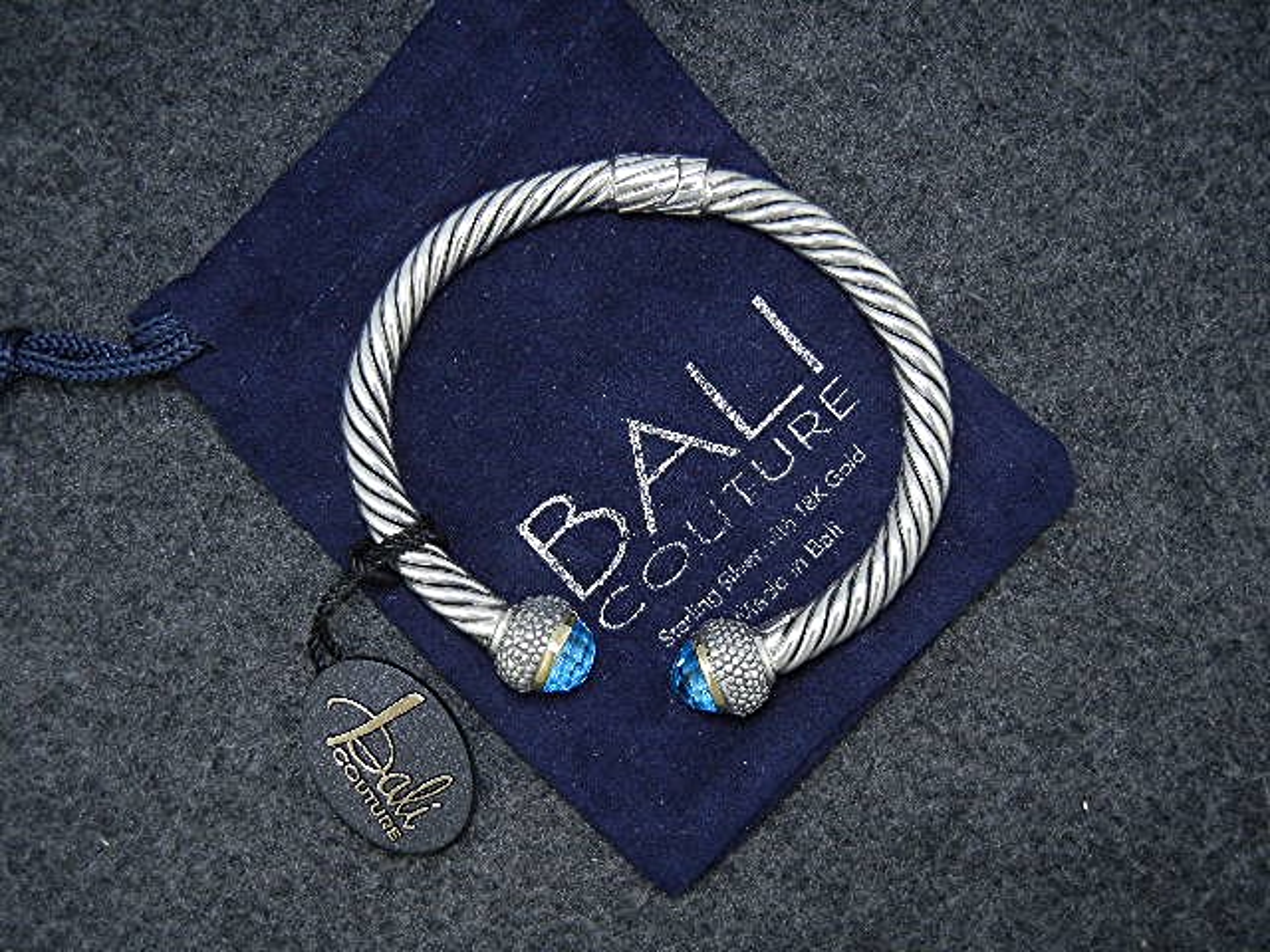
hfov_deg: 42.1
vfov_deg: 32.2
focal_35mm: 45
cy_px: 476
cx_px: 635
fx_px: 1651
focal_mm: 8.1
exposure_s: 1/30
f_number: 3.8
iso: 436
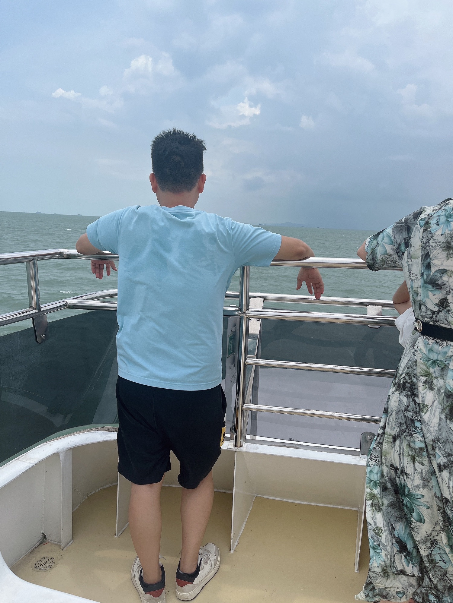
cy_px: 302
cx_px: 226
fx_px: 454
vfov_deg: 67.3
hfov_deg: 53.1
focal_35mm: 26
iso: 50
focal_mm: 5.1
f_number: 1.6
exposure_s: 1/5319
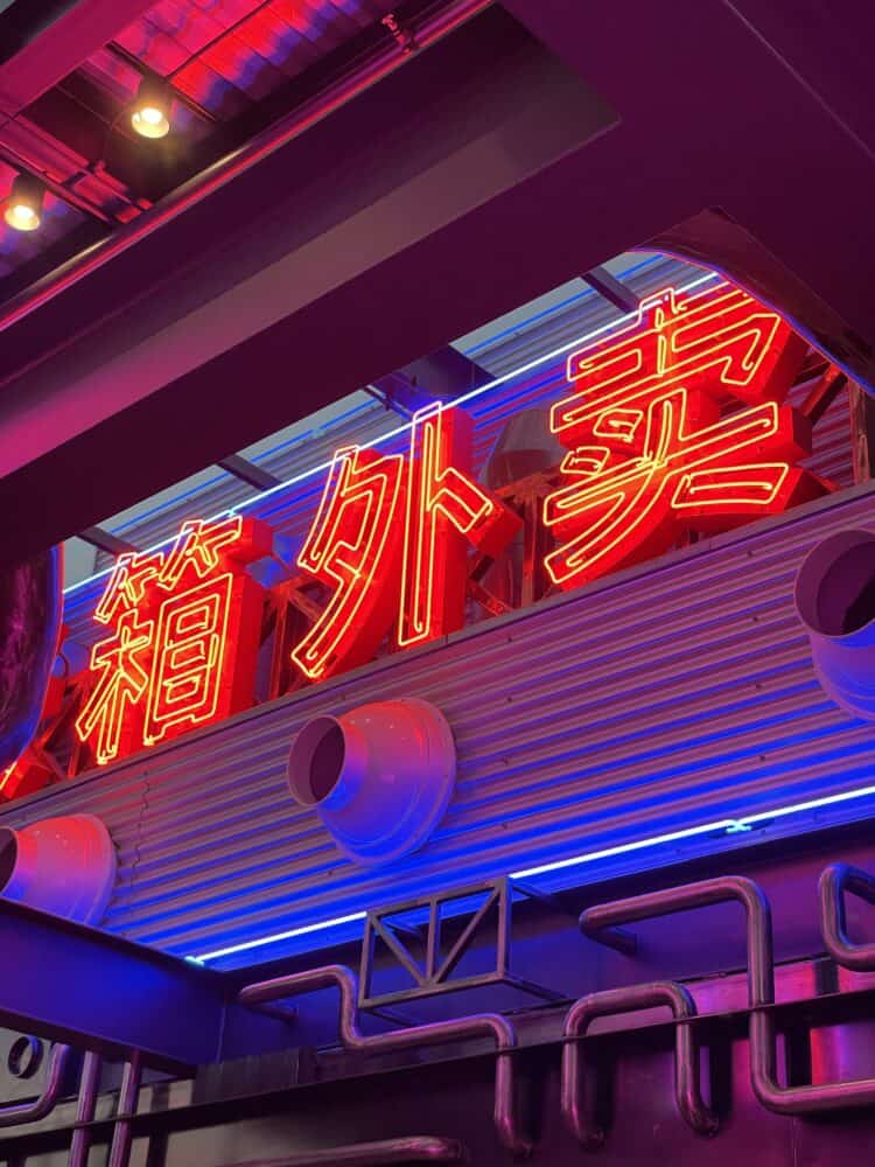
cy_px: 584
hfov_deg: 28.0
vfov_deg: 36.8
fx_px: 1753
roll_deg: -3.2
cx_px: 438
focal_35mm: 52
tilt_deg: +28.9
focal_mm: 6
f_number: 2
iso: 200
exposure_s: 1/120
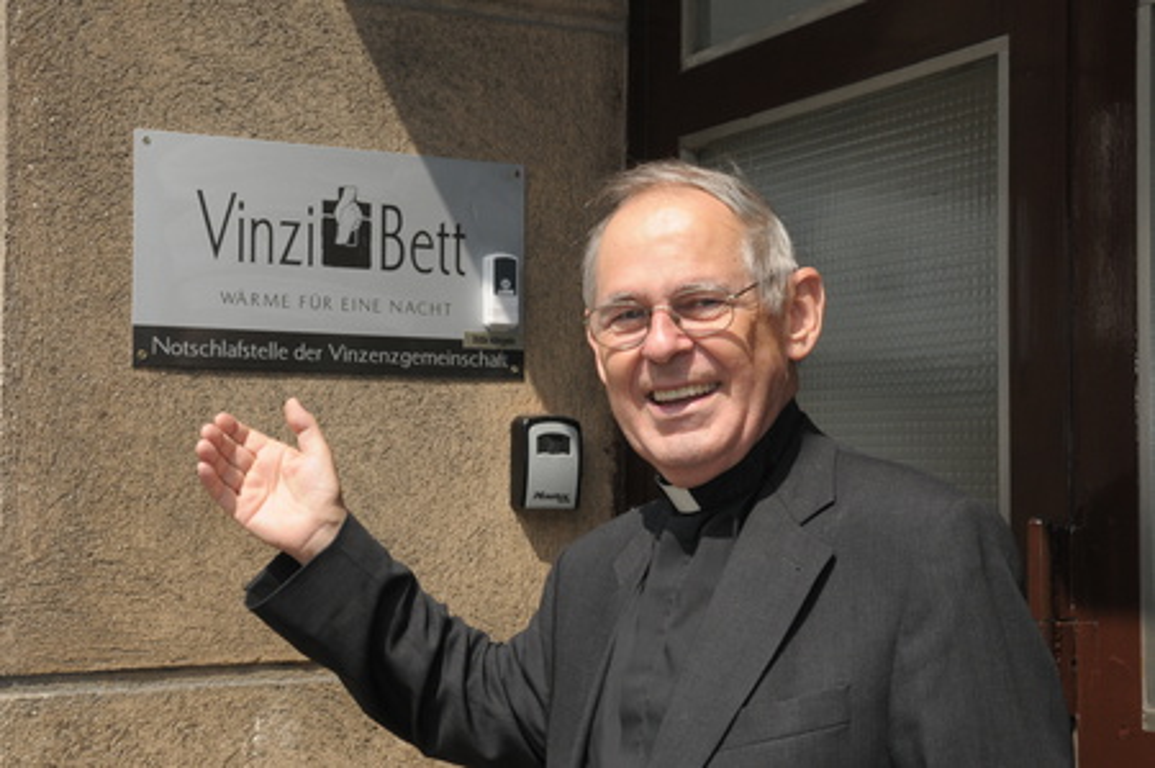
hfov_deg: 35.1
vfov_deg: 23.7
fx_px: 1827
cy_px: 384
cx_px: 578
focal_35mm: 57
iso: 500
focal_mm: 38
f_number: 16
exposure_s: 1/250
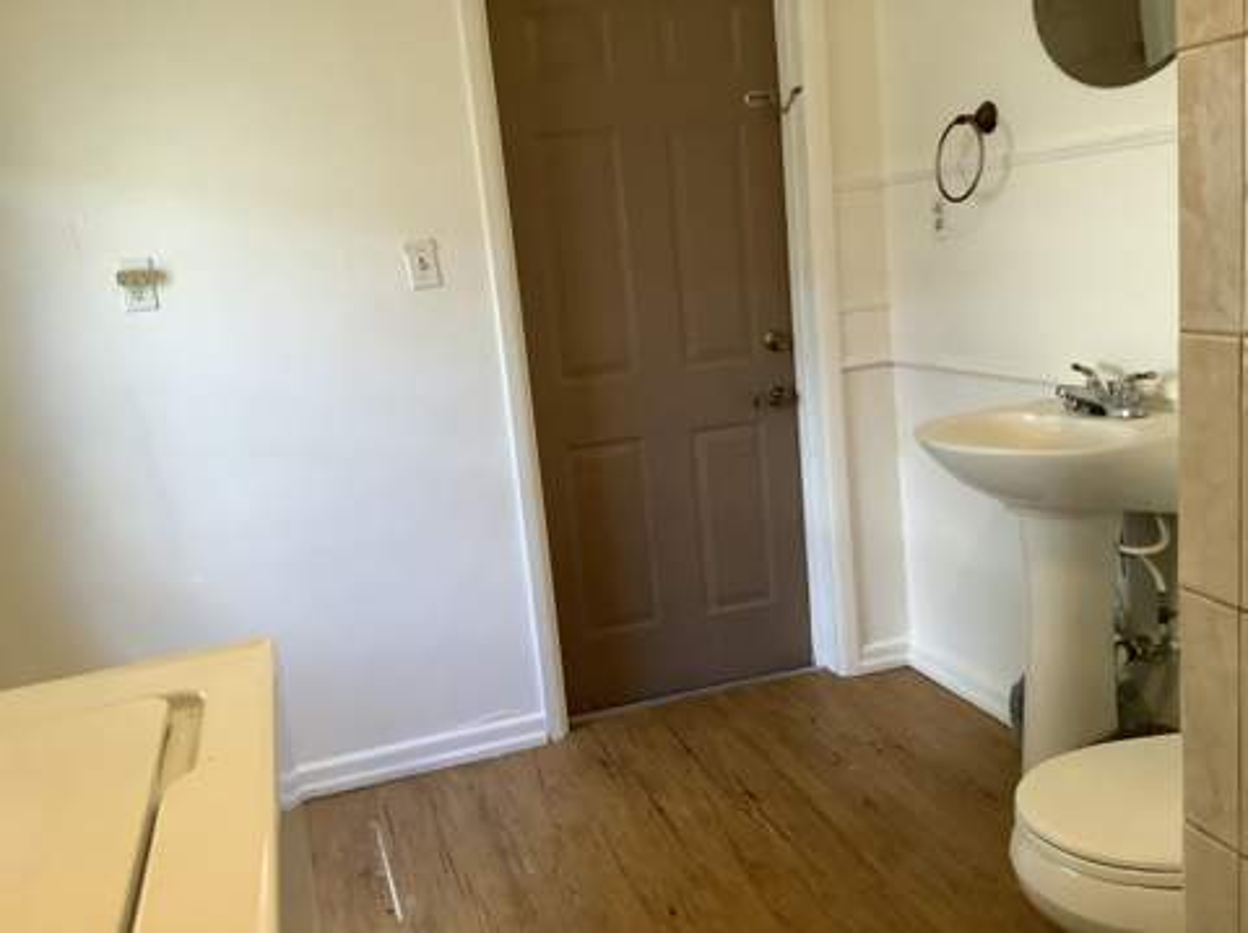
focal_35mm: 31
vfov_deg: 45.4
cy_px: 466
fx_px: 1117
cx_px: 624
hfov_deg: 58.4
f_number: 2.4
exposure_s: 1/60
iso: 160
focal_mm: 3.3
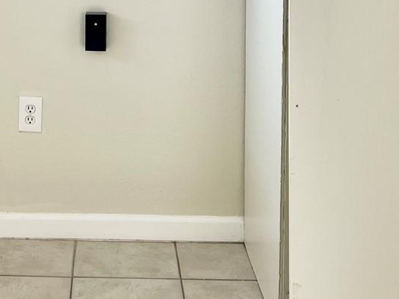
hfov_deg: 24.3
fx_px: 888
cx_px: 10
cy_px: -6
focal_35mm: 77
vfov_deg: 18.6
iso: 40
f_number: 1.5
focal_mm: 5.7
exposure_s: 1/143
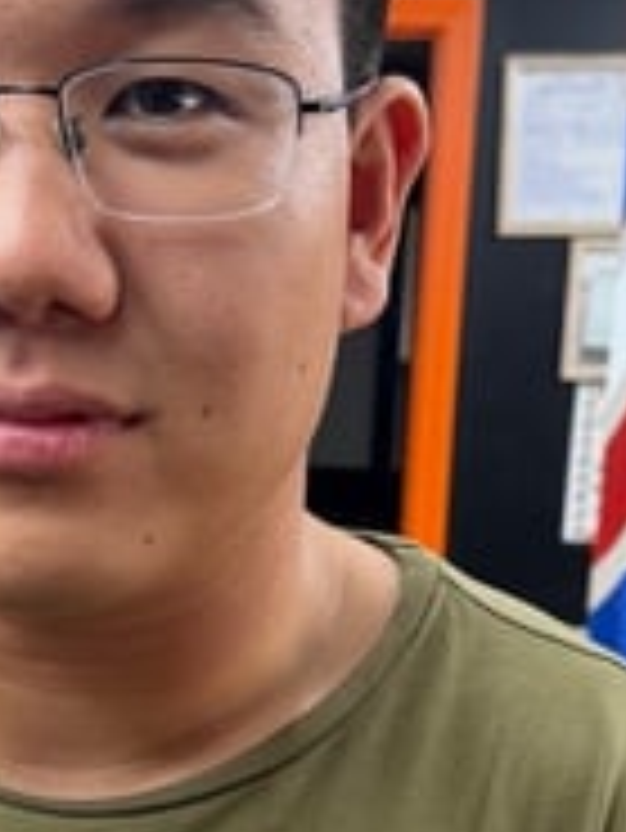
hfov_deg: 17.7
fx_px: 1999
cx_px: 203
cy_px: 760
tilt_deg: -12.8
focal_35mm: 83
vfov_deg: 22.9
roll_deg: -3.0
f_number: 1.78
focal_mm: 6.76
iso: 200
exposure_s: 1/110
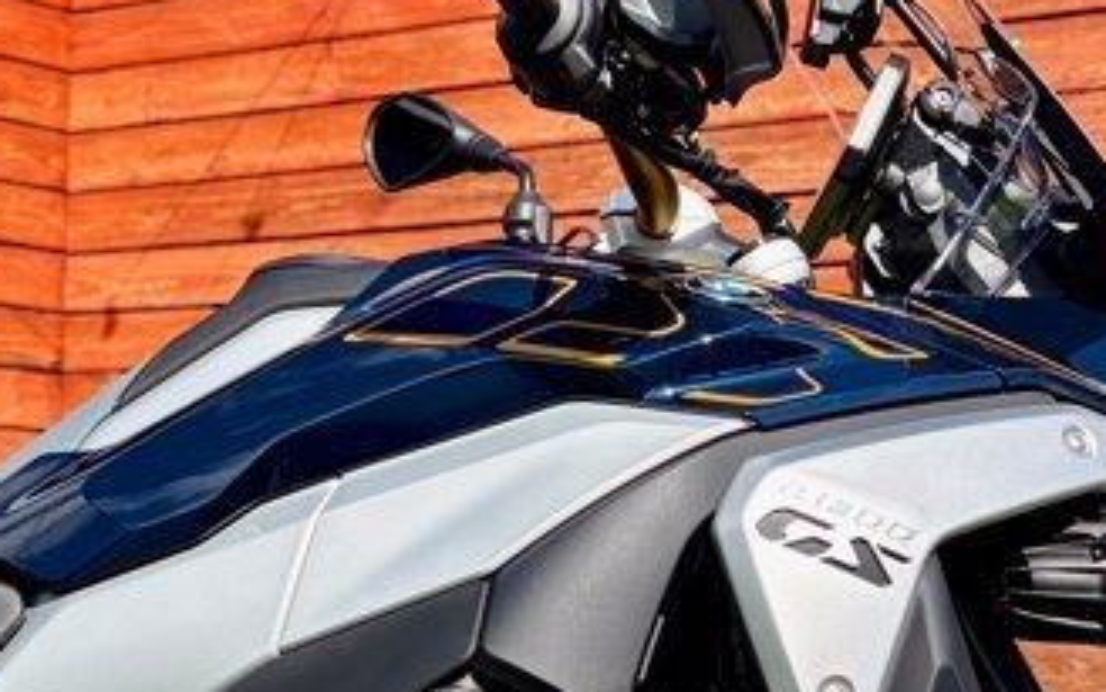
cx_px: 169
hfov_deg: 23.6
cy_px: 601
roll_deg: +1.2
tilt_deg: +1.0
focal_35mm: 86
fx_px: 2592
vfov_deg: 15.0
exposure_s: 1/2985
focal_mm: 5.96
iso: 64
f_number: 1.6
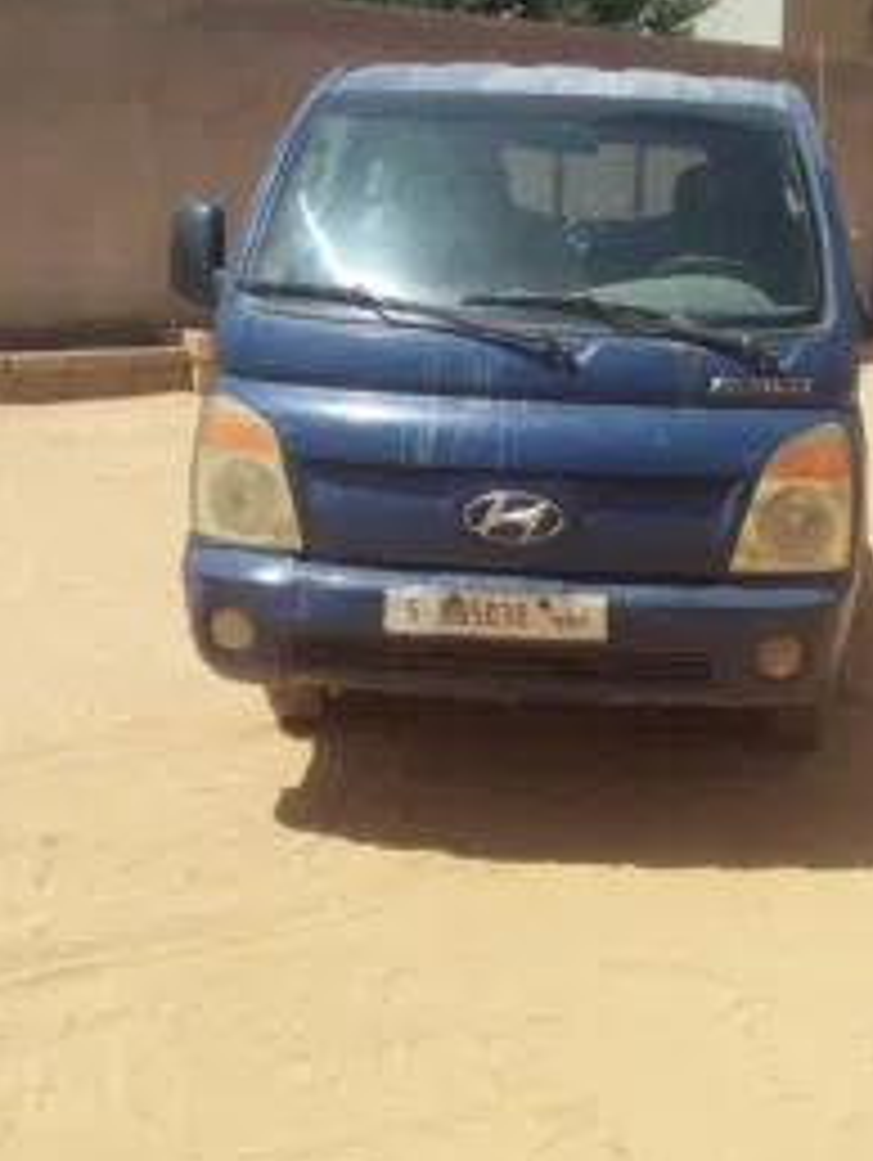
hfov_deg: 30.1
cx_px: 590
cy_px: 572
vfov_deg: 39.6
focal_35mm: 48
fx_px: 1611
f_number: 2.2
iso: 40
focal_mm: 3.3
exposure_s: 1/1684
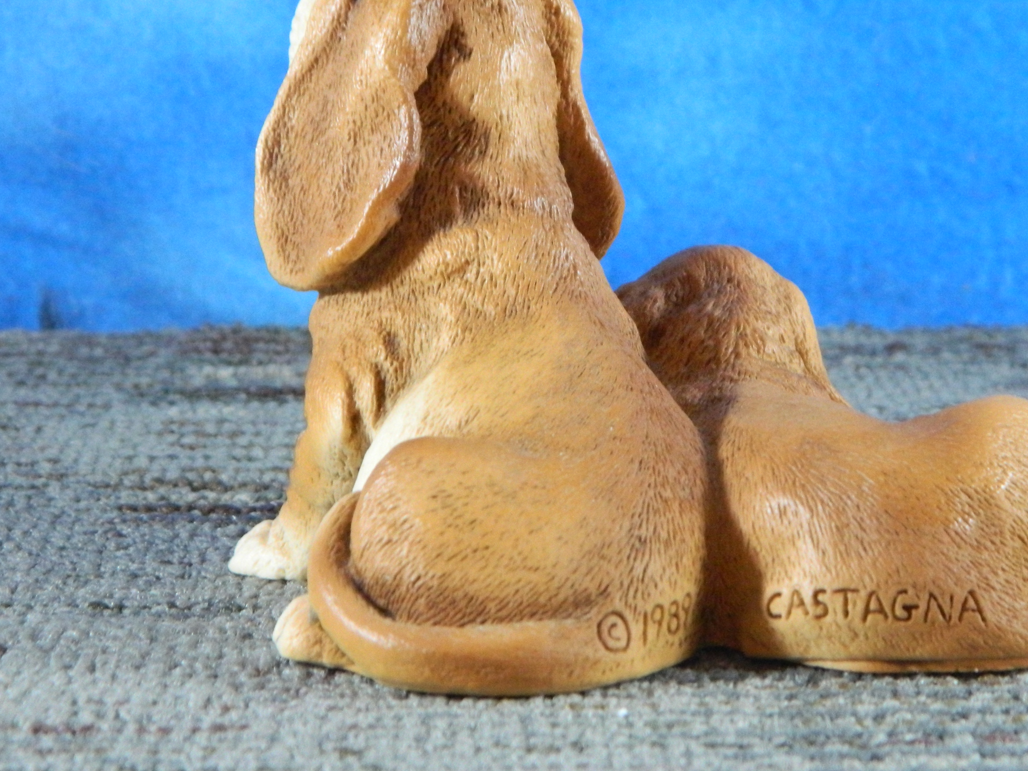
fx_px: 3445
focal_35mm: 116
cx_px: 654
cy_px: 311
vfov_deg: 12.8
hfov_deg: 16.9
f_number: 4.2
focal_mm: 15.1
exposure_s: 1/20
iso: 400
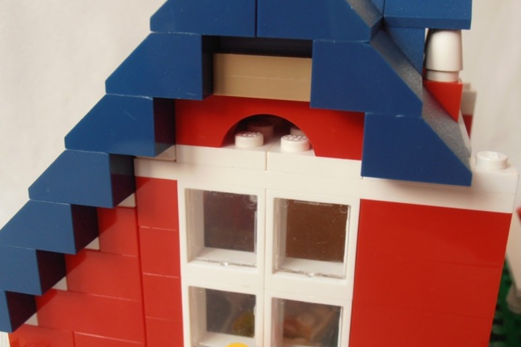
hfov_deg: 43.6
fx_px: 651
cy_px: 207
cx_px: 281
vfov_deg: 29.8
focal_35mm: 45
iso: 125
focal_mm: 6.61
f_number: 3.9
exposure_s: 1/30
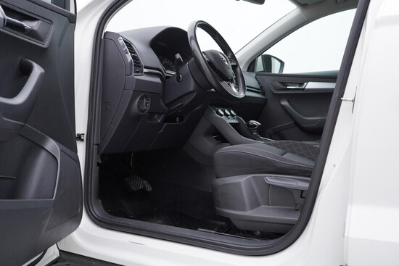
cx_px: 200
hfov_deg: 53.1
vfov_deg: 36.9
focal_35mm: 36
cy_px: 133
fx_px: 399
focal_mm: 24
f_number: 3.2
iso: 125
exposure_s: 1/50
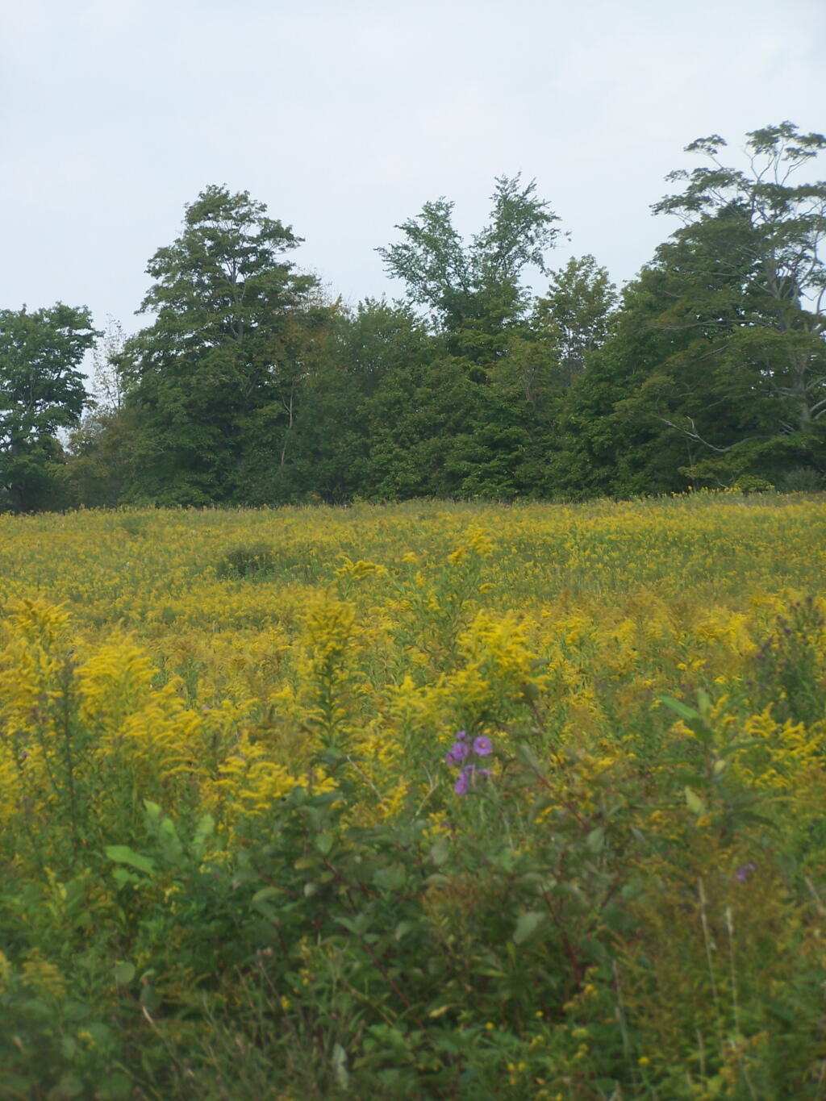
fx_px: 4422
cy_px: 550
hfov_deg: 10.7
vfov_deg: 14.2
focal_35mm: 139
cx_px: 413
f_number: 3.2
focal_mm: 23.1
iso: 80
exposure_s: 1/640
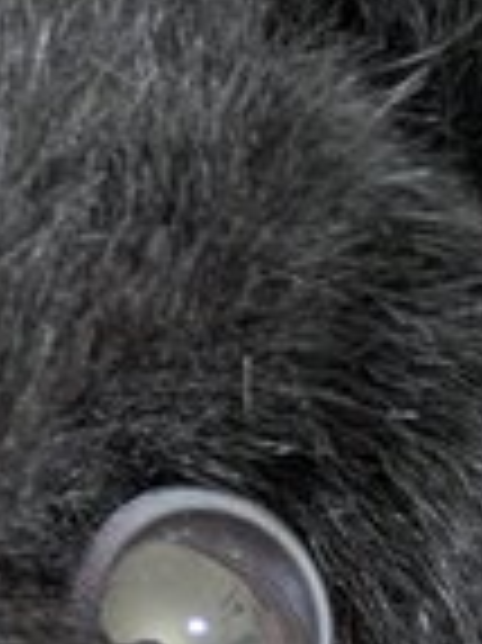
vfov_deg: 12.2
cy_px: 1166
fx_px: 2770
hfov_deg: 9.8
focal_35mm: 149
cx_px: -63
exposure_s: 1/24
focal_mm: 5.43
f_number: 1.89
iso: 90
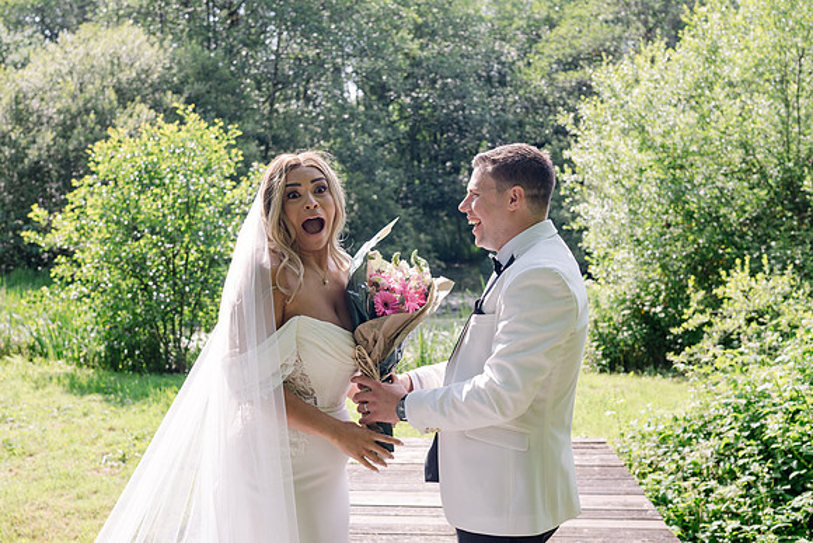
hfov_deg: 45.8
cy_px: 248
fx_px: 963
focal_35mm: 43
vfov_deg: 31.5
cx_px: 383
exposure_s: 1/400
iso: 200
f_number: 4.5
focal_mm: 35
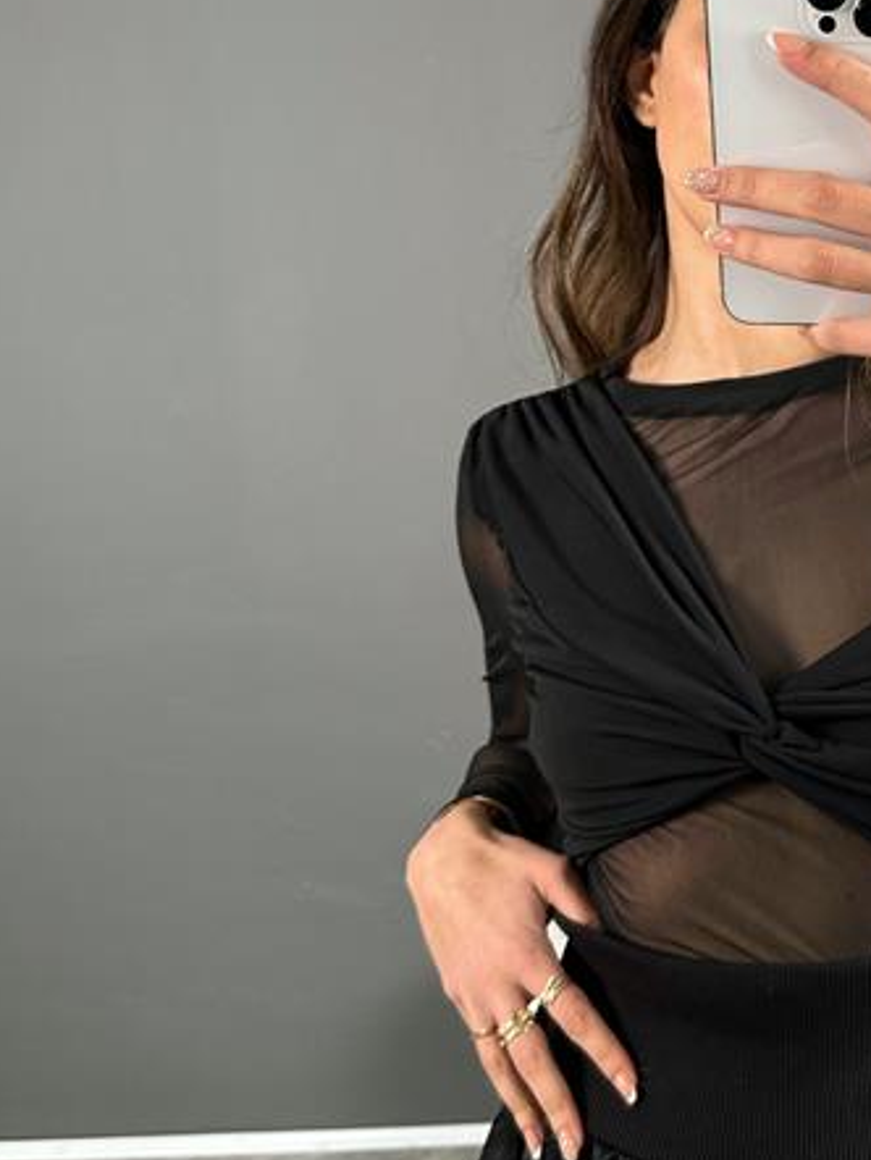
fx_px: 1709
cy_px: 520
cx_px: 862
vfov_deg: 37.4
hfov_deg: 27.1
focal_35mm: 51
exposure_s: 1/121
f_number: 1.78
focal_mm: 6.86
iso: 160
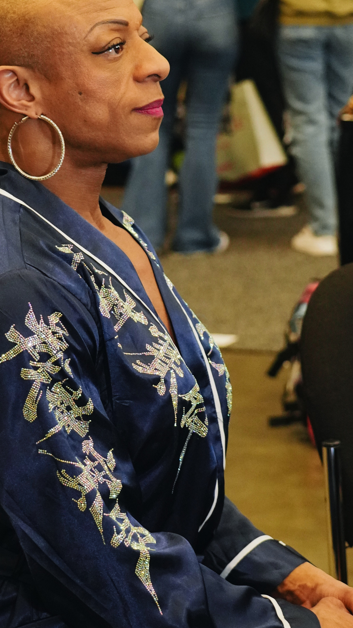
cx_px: 153
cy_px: 215
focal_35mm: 116
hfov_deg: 10.4
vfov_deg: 18.4
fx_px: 1930
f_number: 4
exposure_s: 1/60
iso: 3200
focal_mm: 44
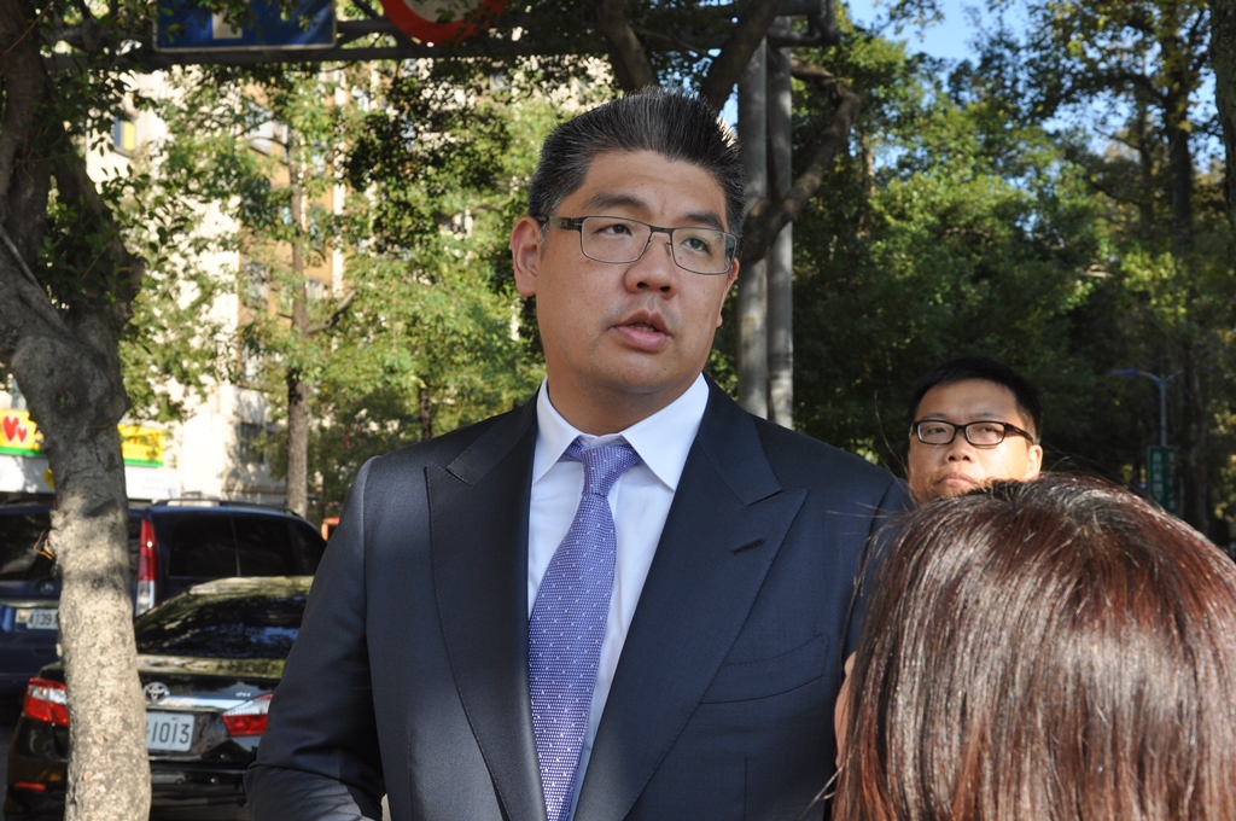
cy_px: 410
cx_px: 618
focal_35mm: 52
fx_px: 1800
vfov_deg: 25.7
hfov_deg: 37.9
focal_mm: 35
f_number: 9
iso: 400
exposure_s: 1/320
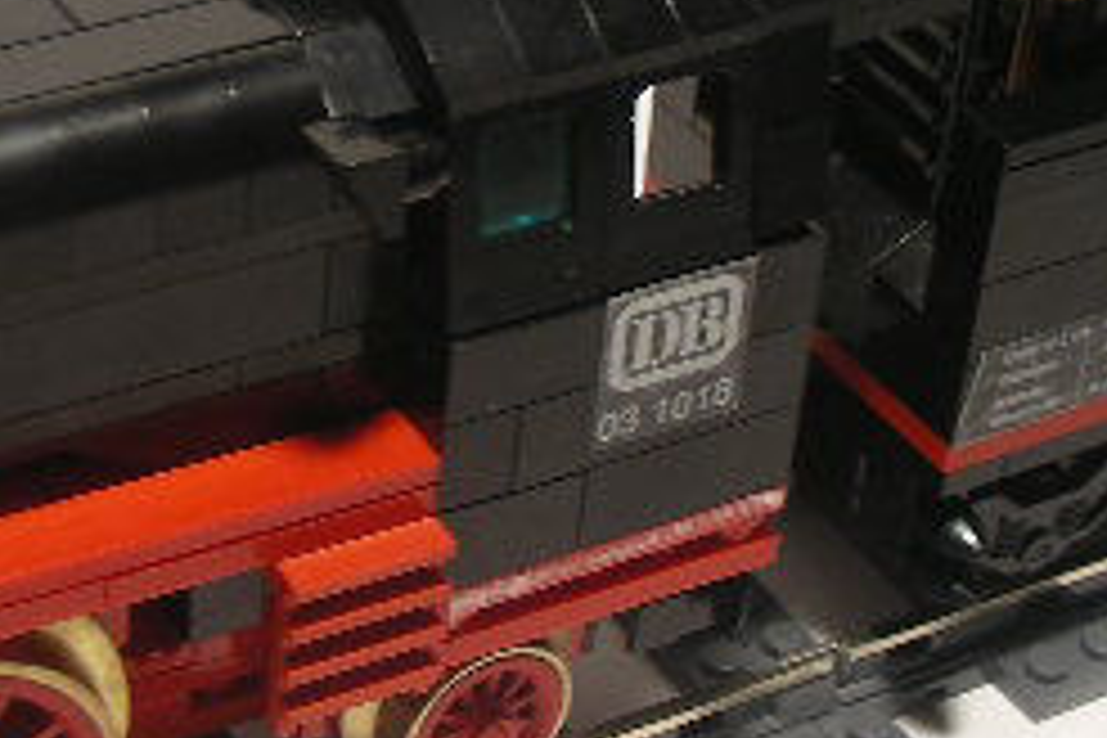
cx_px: 356
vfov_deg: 13.2
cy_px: 144
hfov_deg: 19.8
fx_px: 3167
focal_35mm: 103
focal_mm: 6.3
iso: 50
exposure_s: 1/46
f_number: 3.5
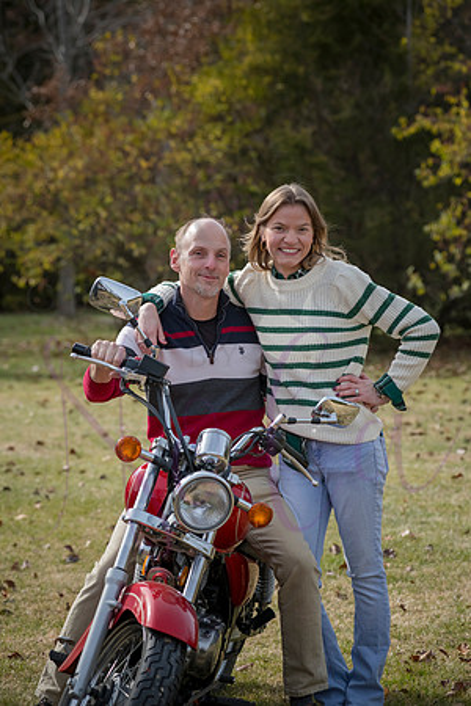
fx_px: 2453
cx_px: 236
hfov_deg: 11.0
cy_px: 353
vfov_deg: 16.4
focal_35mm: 125
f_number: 5.6
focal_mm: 125
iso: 400
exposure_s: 1/1000
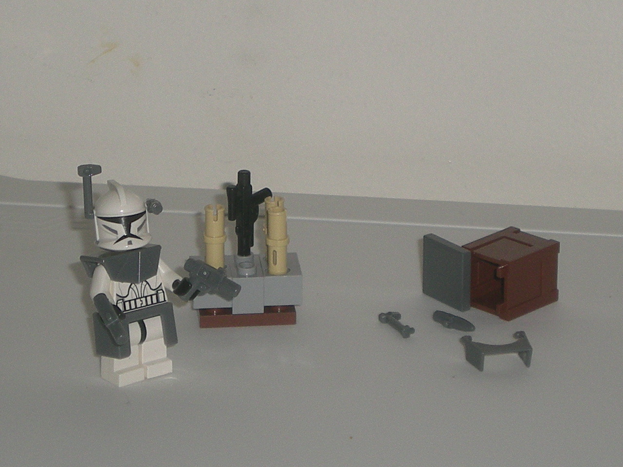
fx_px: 1332
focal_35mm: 74
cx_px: 312
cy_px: 234
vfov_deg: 19.9
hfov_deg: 26.3
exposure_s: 1/120
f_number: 4.6
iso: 50
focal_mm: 12.3
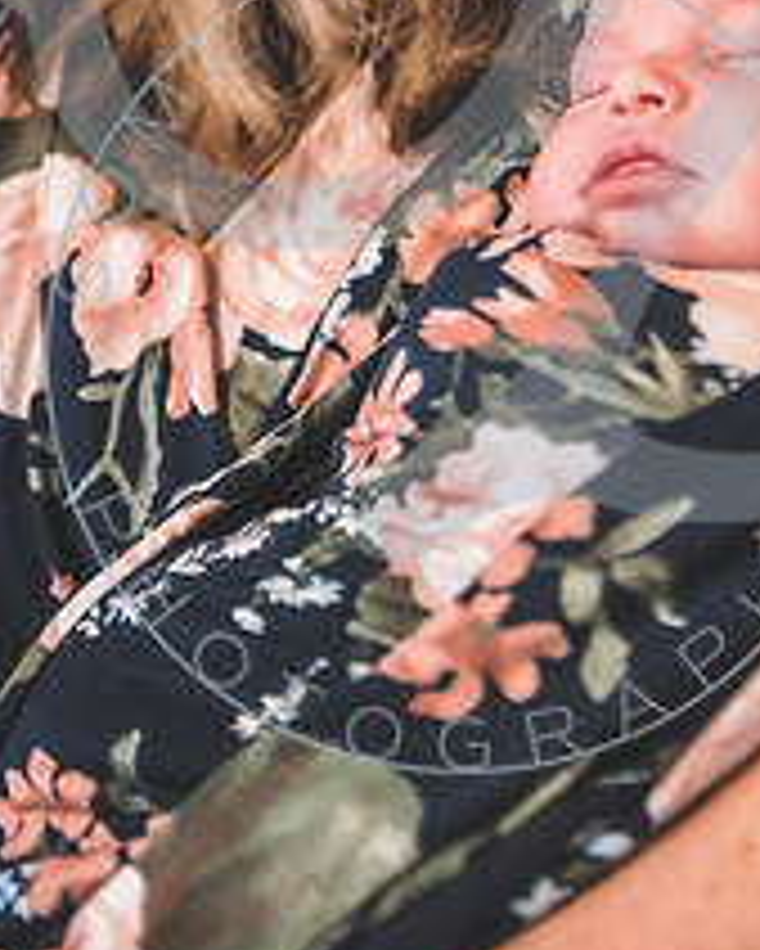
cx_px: 666
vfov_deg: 13.6
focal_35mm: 140
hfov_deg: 11.0
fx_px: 3933
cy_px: 14
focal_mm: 70
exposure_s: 1/250
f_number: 2.8
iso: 2500
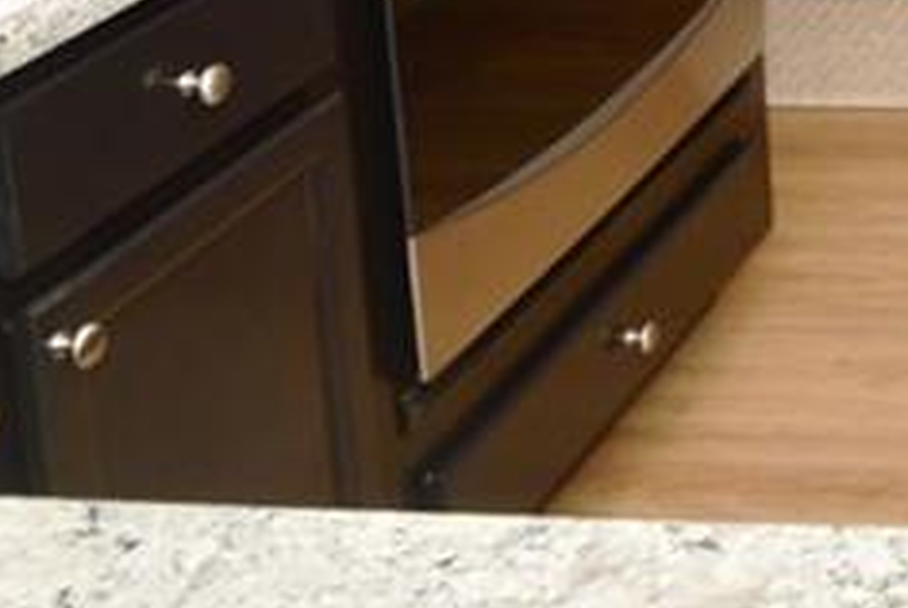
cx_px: 1689
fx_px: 1970
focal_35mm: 78
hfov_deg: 19.0
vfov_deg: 15.1
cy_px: -502
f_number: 5
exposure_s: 1/60
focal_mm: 12
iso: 200
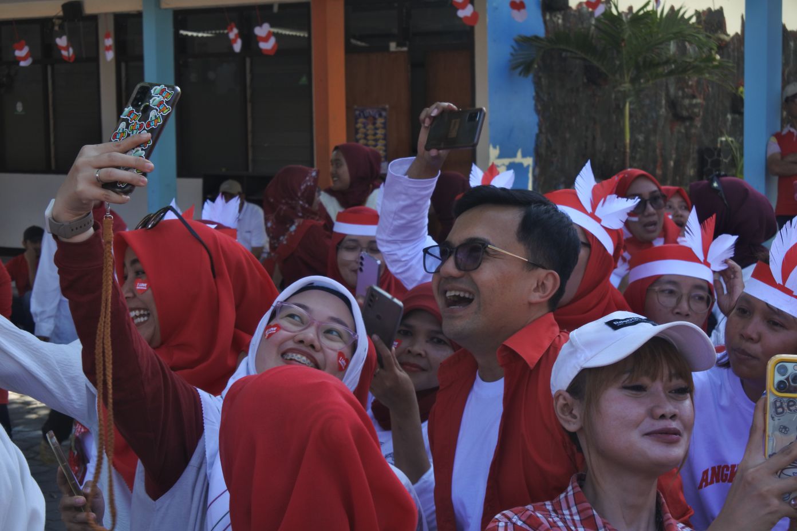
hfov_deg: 25.1
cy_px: 266
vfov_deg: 16.9
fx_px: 1793
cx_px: 398
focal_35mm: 81
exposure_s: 1/125
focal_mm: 30
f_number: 7.1
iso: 160
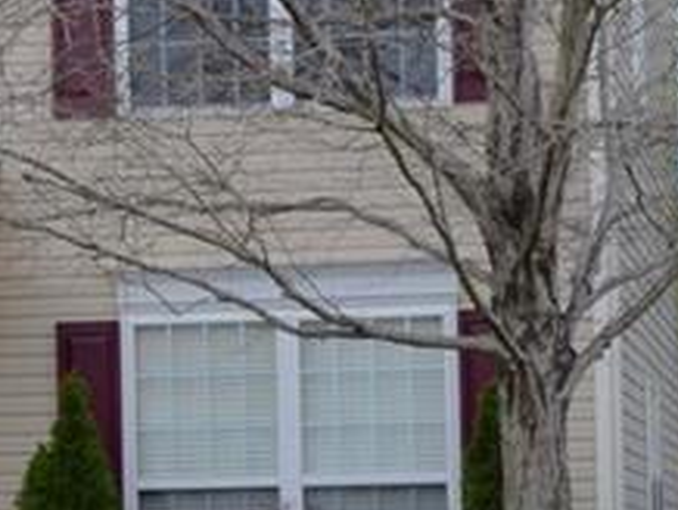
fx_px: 4235
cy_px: 378
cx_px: -3
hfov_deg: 9.1
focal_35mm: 216
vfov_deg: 6.9
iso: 200
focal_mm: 32
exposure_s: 1/200
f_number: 7.1
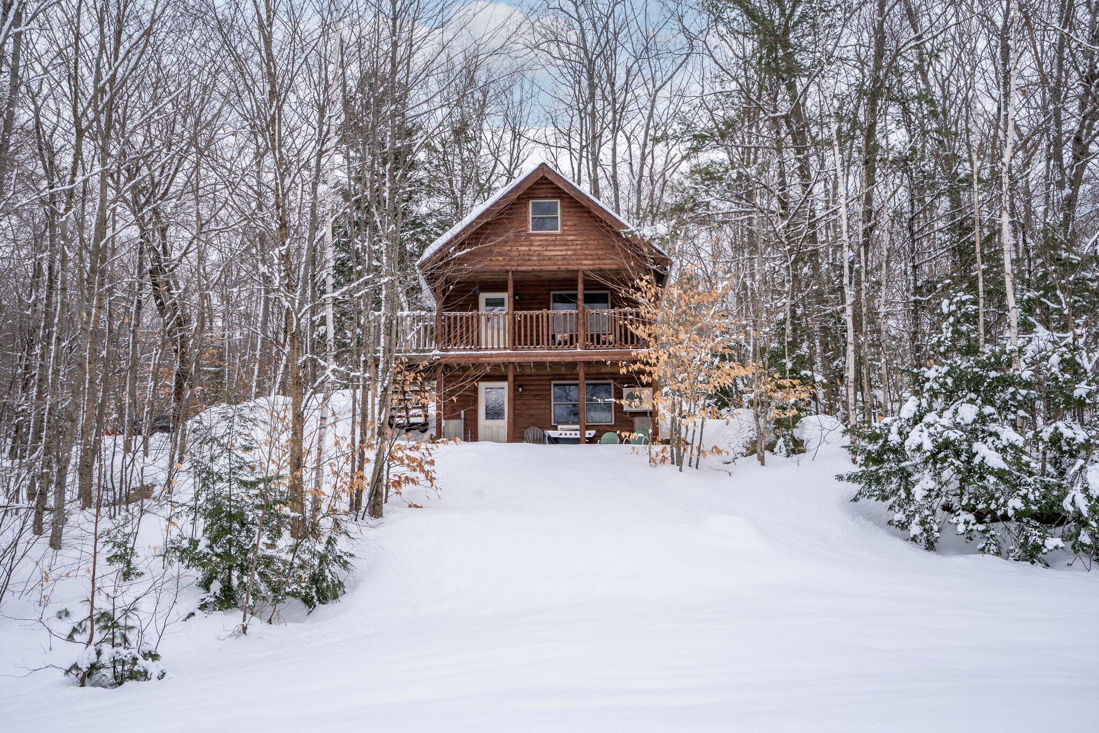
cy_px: 366
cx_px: 550
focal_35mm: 35
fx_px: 1068
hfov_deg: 54.4
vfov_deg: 37.8
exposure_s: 1/60
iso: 50
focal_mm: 35
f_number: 9
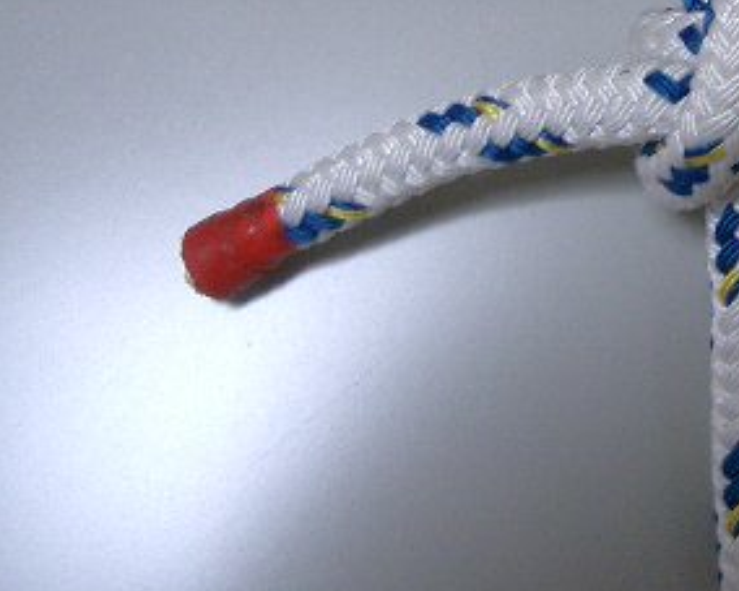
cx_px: 684
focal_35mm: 77
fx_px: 1684
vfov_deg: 19.4
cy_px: 31
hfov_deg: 24.0
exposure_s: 1/40
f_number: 2.6
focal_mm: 5.8
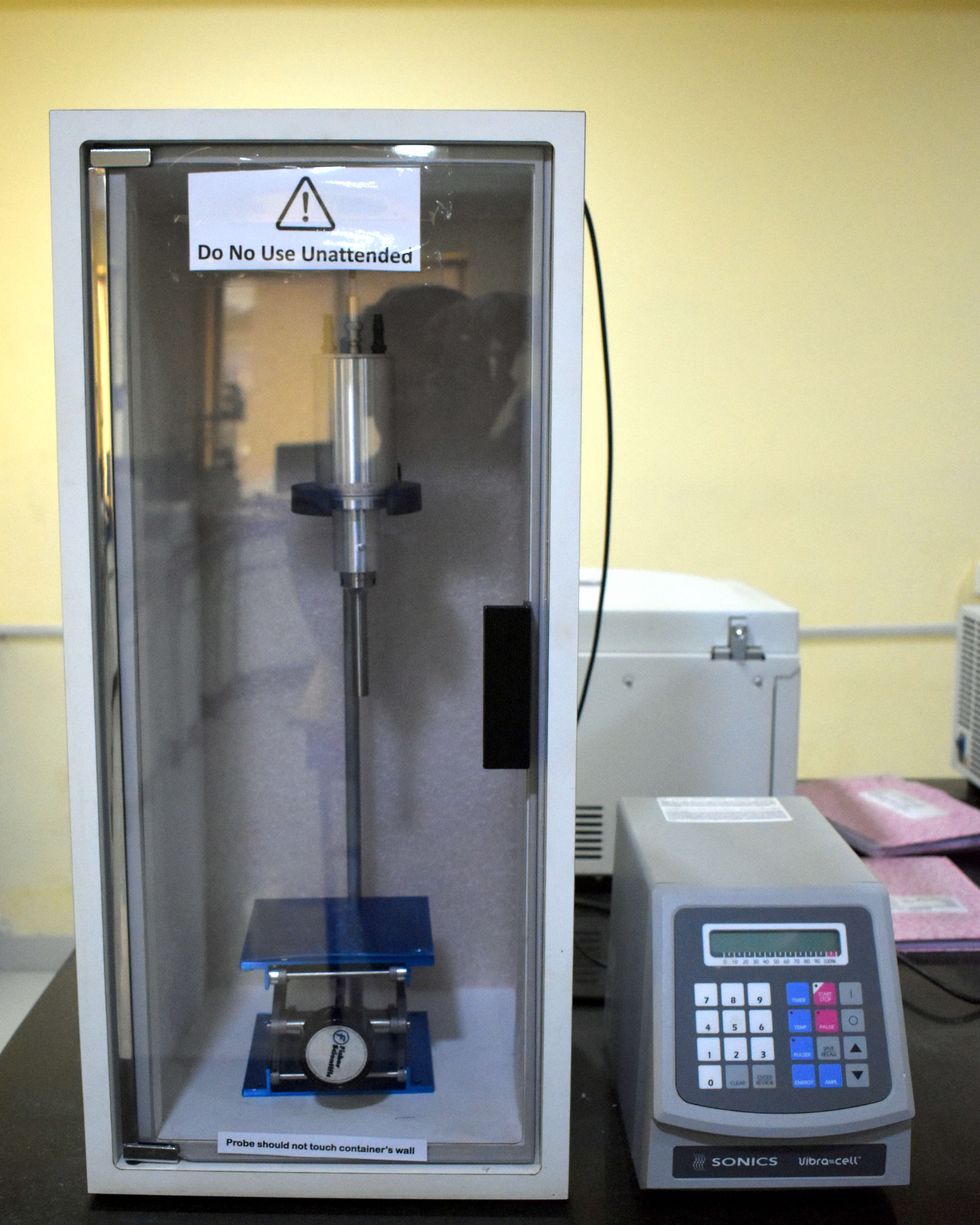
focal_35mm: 38
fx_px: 1378
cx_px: 483
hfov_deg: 39.2
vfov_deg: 47.9
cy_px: 625
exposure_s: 1/125
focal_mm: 22
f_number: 3.8
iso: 2000
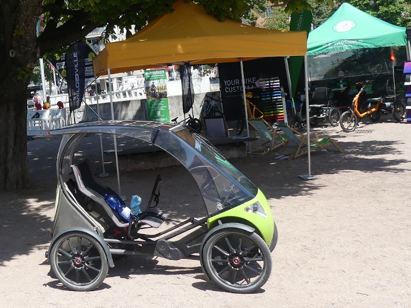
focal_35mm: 25
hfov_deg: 69.4
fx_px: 297
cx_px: 206
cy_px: 154
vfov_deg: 54.9
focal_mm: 4.5
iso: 100
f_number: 4
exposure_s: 1/500
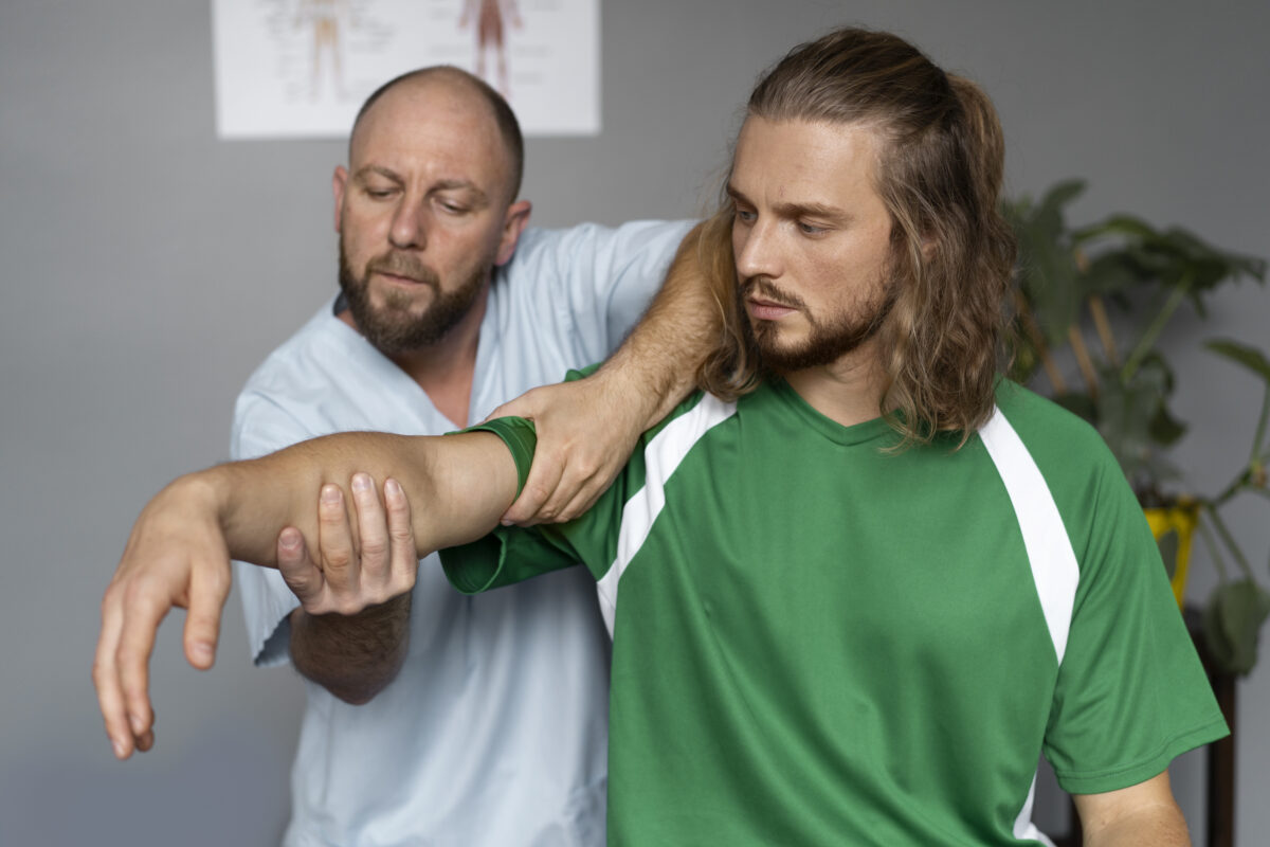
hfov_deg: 36.2
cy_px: 424
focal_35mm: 55
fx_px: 1940
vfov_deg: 24.6
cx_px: 635
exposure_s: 1/250
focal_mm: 55
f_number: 2.5
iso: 320
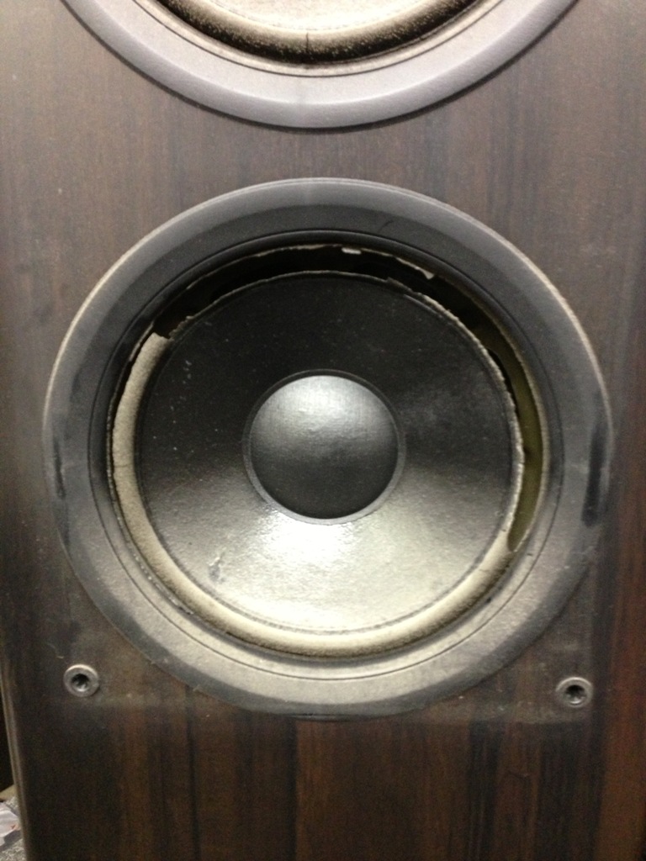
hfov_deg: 42.9
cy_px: 430
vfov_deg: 55.4
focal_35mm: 33
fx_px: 821
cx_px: 323
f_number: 2.4
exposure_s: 1/15
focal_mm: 4.13
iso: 400
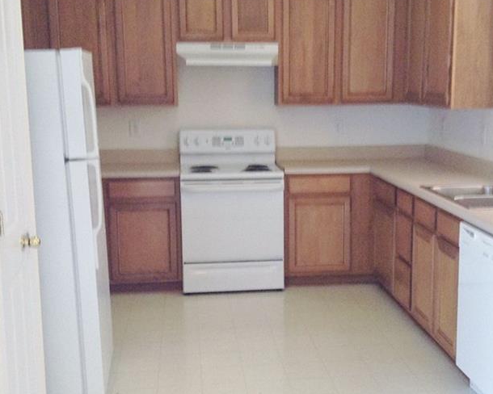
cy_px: 207
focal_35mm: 54
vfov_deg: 28.1
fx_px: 788
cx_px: 283
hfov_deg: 34.7
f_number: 2.4
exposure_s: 1/25
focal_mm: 3.3
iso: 80
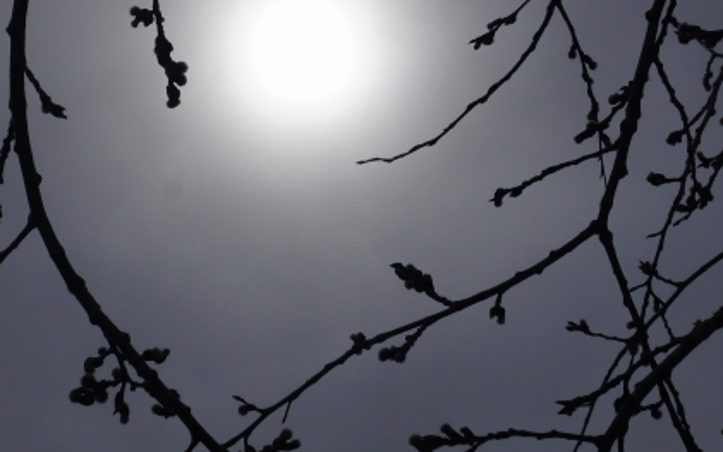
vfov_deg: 6.0
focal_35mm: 218
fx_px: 4295
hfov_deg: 9.6
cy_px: 38
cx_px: 357
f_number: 13
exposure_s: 1/640
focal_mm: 60
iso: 100
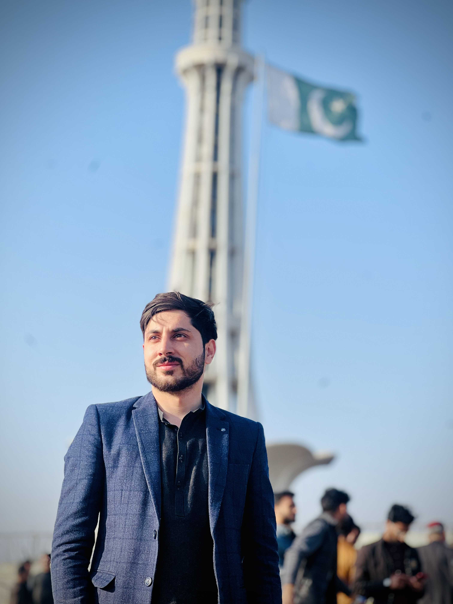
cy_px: 302
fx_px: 1344
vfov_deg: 25.3
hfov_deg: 19.1
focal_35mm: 77
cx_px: 226
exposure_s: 1/506
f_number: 2.8
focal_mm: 9
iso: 32
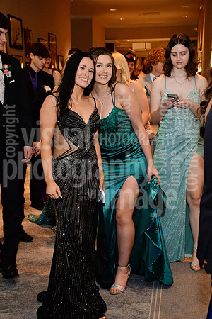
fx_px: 574
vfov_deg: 31.0
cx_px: 106
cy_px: 160
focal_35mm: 65
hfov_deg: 20.9
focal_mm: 65
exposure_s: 1/125
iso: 2500
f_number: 7.1
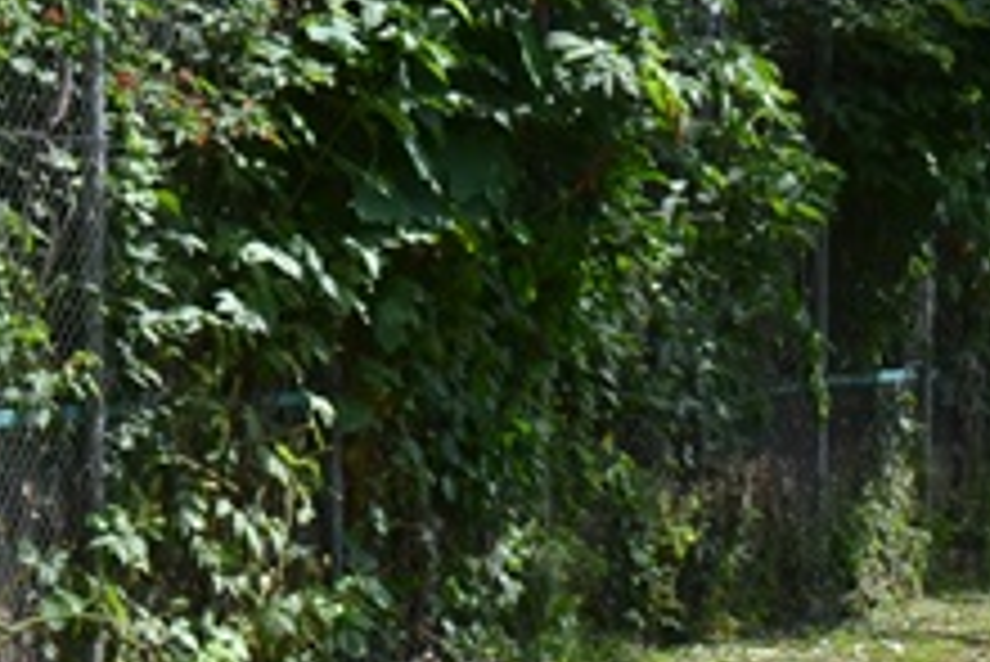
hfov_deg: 9.6
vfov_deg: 6.5
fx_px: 5814
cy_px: 637
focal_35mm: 211
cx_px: 1224
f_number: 7.1
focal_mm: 31
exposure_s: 1/200
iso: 100
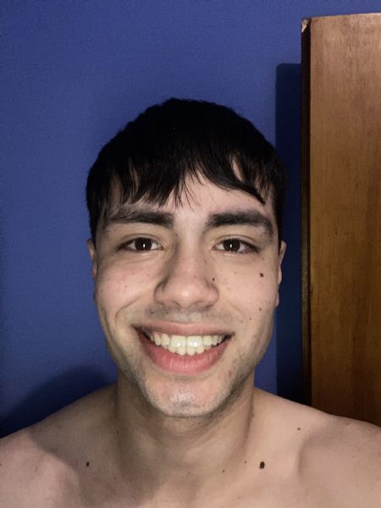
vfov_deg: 60.0
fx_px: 440
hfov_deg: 46.8
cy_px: 254
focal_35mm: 30
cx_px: 190
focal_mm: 2.71
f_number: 2.2
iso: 250
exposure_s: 1/18
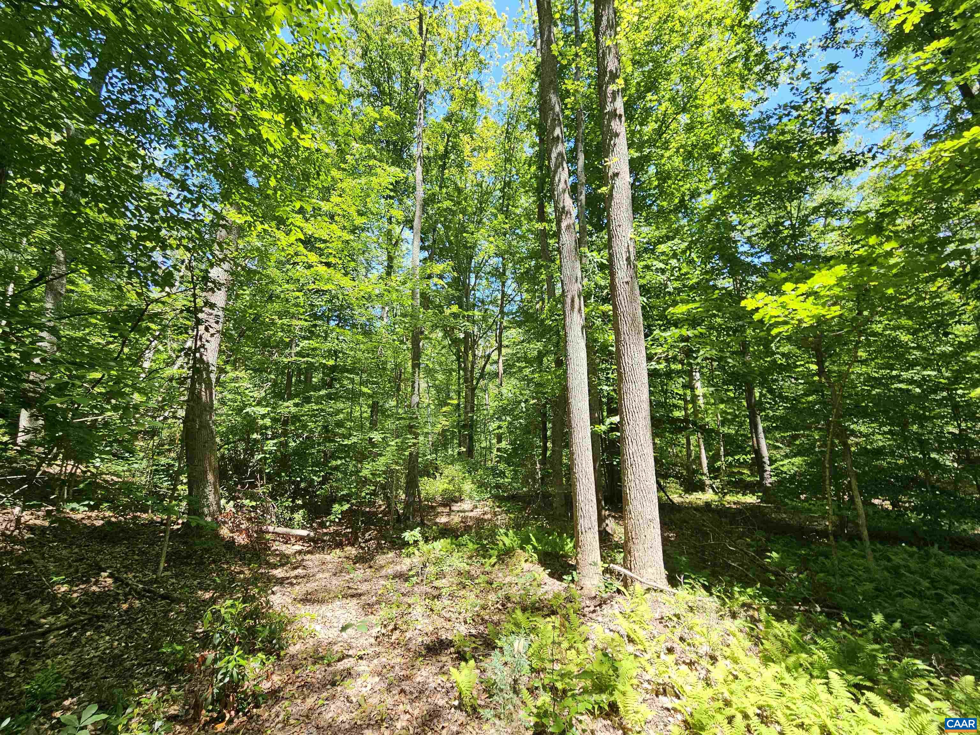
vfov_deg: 89.9
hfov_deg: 106.2
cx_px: 490
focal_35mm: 13
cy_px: 368
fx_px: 368
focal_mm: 2.2
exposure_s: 1/338
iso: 50
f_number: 2.2
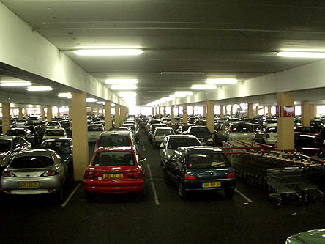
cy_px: 134
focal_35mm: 42
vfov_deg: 34.3
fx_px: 394
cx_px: 173
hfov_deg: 44.8
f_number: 2.6
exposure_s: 1/30
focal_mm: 5.8
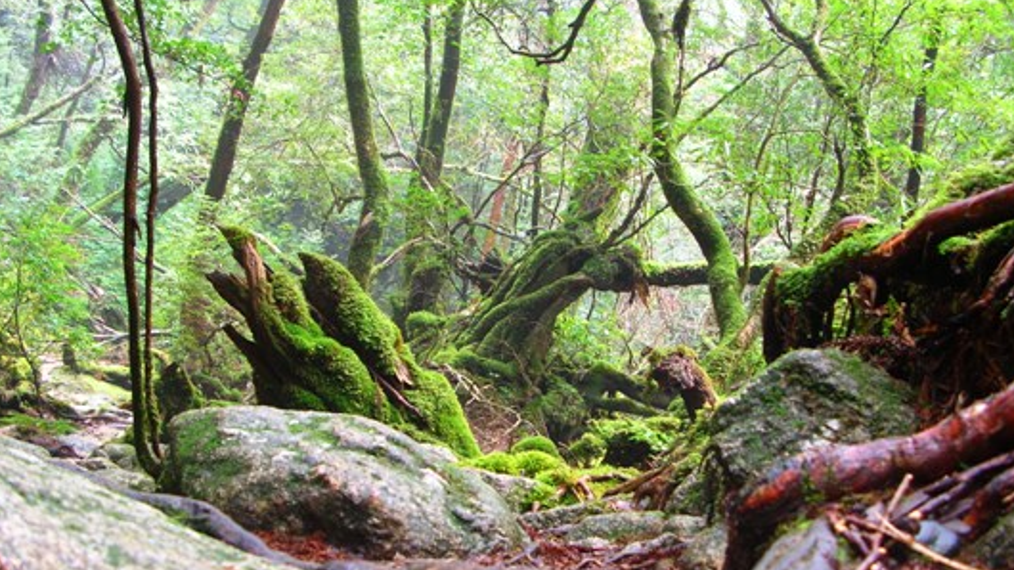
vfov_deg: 28.9
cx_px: 511
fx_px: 1102
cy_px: 340
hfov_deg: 49.4
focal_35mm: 41
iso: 50
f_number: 2.8
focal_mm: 5.8
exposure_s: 1/9.5
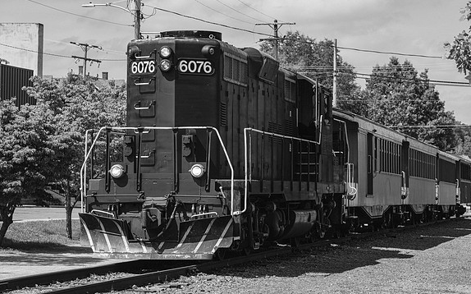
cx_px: 237
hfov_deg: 16.3
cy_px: 153
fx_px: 1642
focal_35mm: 128
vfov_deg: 10.2
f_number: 11
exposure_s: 1/200
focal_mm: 120
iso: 125
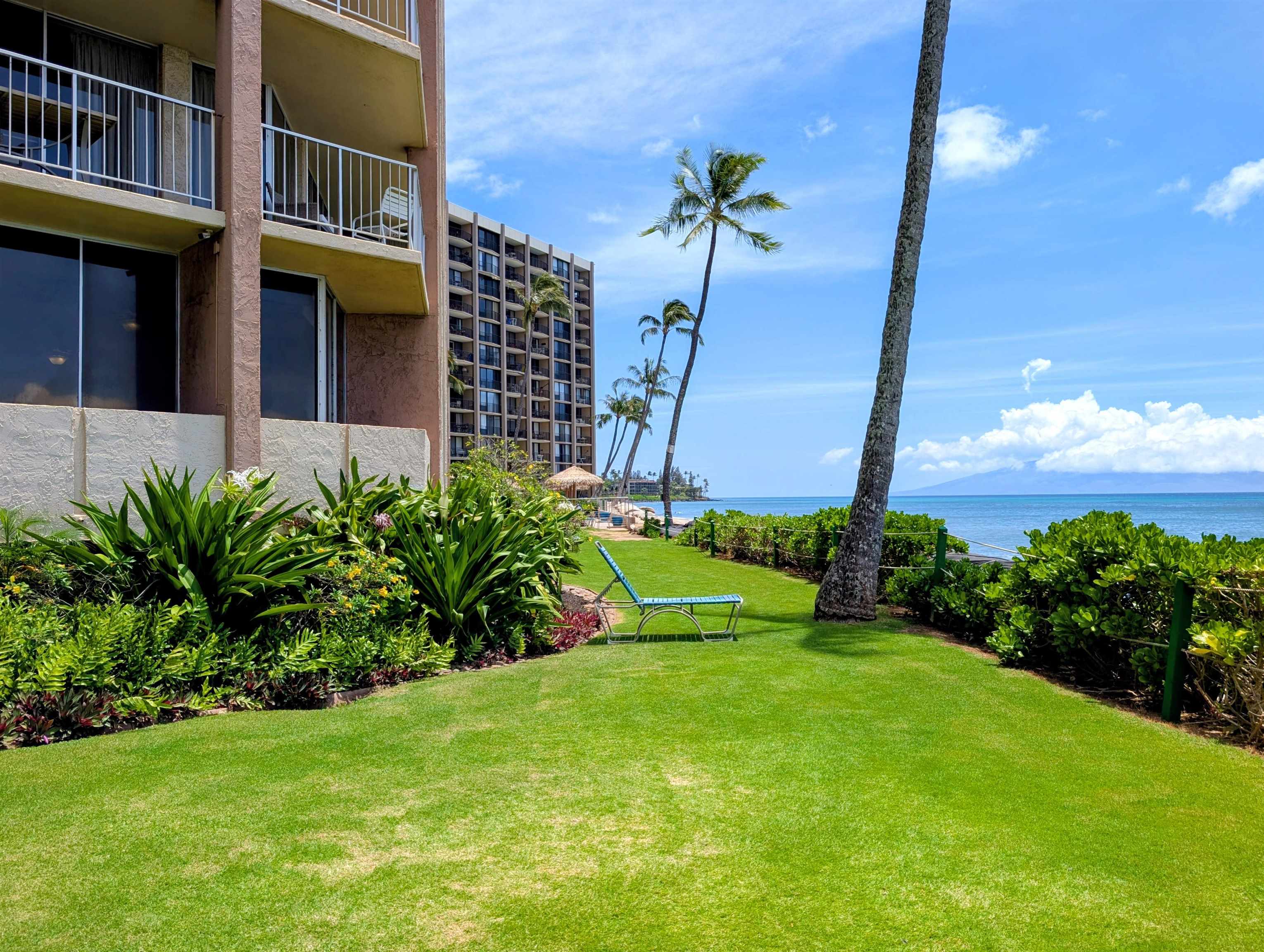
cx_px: 632
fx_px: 878
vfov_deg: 56.9
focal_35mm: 24
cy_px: 476
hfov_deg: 71.5
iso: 21
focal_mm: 6.9
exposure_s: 1/1110
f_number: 1.68
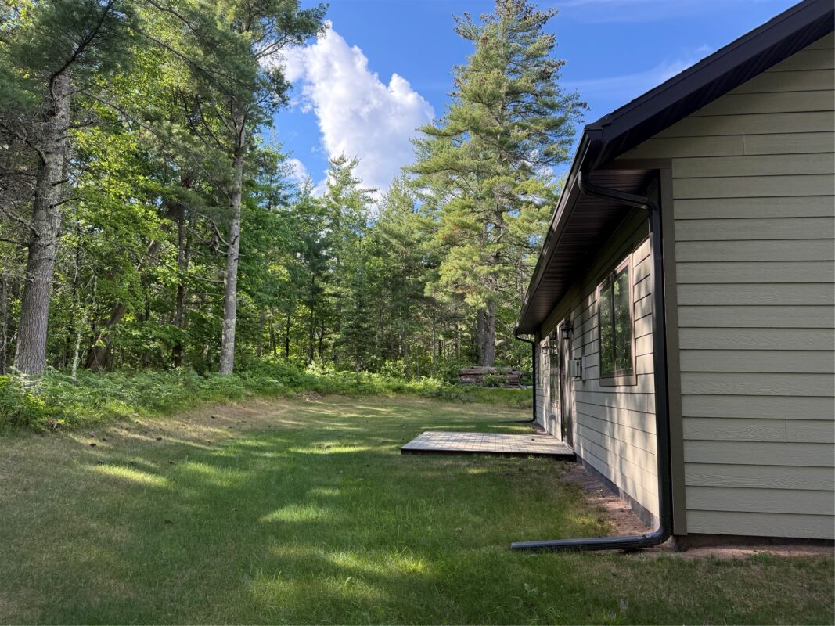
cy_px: 313
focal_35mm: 24
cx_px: 418
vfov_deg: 56.8
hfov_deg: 71.6
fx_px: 579
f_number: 1.78
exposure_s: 1/677
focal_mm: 6.76
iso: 100
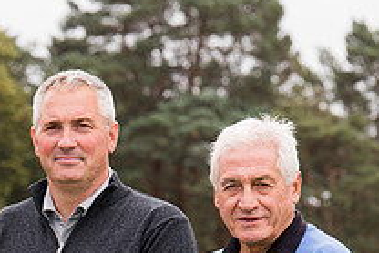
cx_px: -89
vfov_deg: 3.0
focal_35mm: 461
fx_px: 4857
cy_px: 341
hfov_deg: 4.5
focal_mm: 165
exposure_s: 1/250
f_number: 8
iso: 400
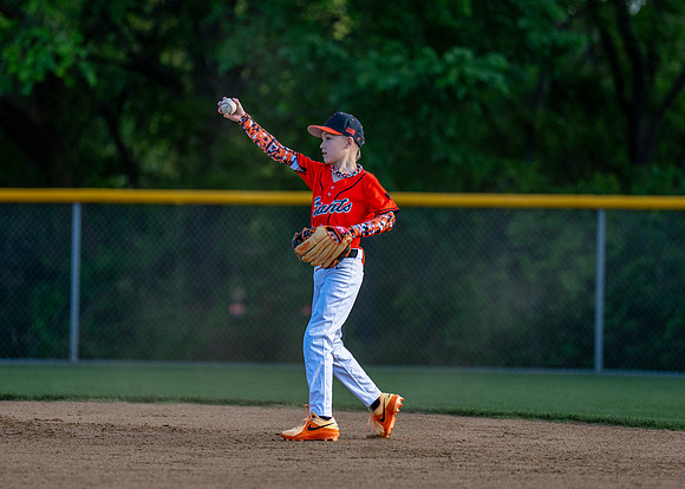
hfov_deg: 6.2
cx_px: 297
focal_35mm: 325
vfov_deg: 4.4
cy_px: 221
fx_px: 6327
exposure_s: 1/2500
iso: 400
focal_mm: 200
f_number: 2.8
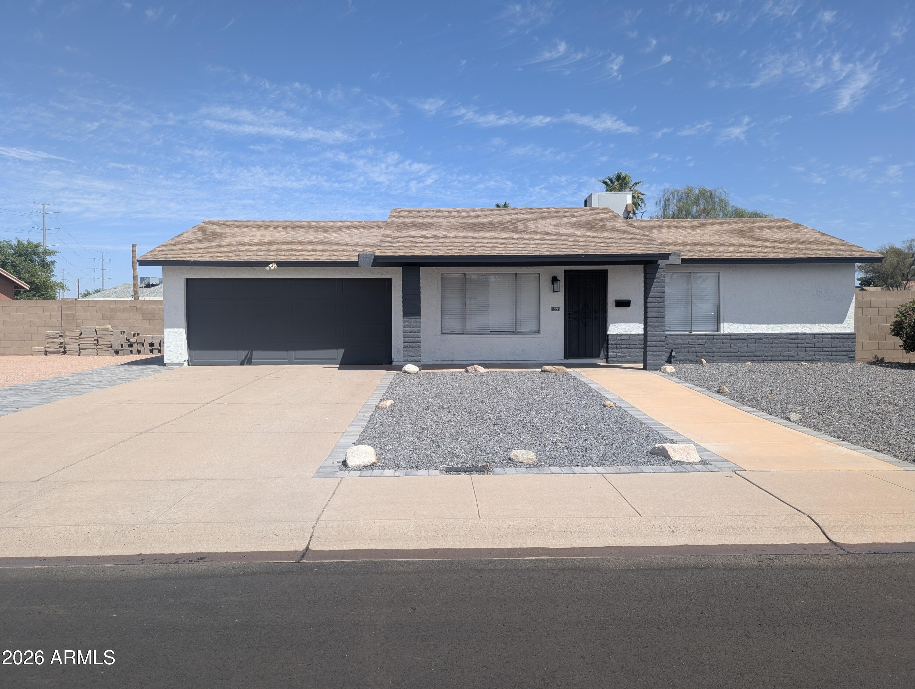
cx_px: 458
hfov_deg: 71.5
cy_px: 344
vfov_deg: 56.9
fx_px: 635
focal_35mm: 24
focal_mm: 6.9
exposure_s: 1/1119
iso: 20
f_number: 1.68
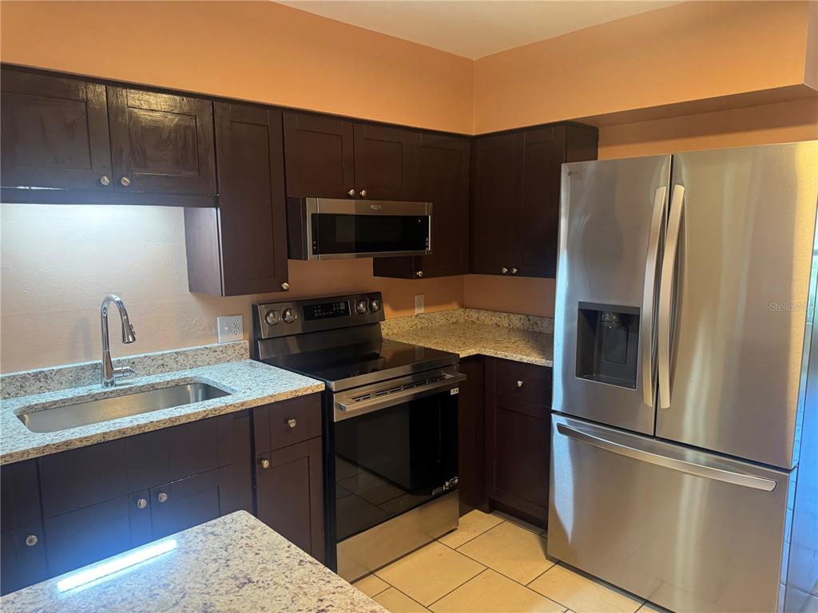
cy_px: 306
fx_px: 567
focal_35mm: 24
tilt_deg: -7.5
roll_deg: +0.3
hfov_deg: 71.6
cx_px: 409
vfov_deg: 56.8
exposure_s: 1/60
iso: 320
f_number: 1.78
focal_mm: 6.76
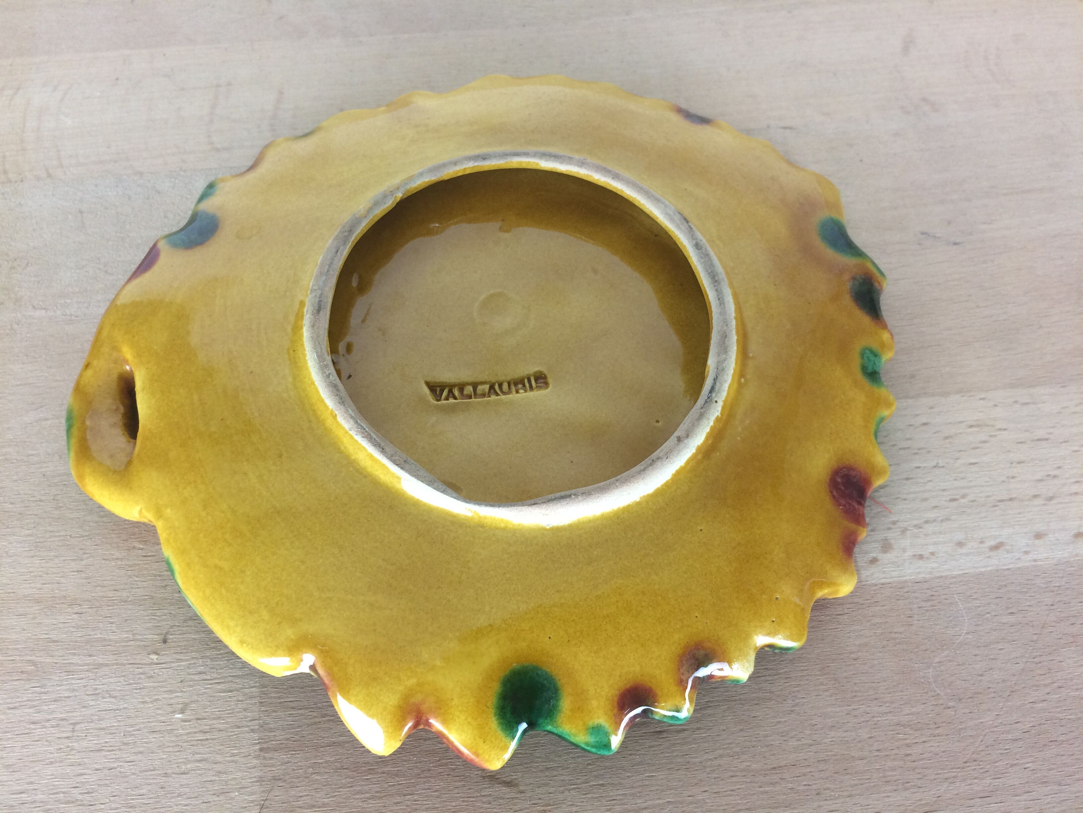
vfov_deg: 48.2
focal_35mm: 29
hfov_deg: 61.7
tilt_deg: -65.2
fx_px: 907
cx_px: 542
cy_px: 406
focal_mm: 4.15
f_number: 2.2
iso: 80
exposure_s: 1/33
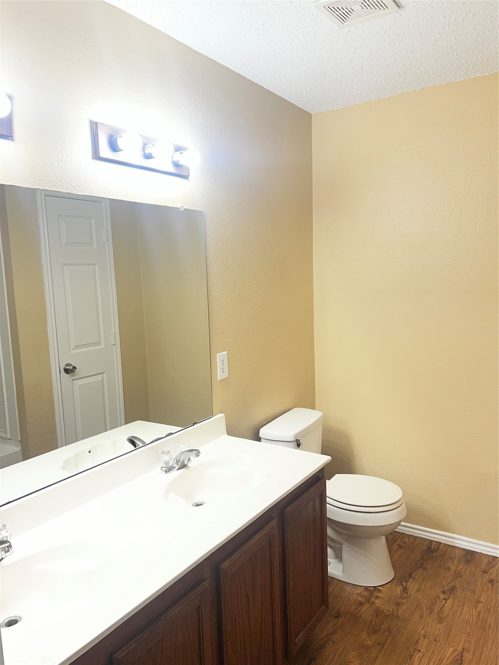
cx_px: 250
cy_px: 332
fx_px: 500
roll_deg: +2.4
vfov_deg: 67.3
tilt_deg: -7.2
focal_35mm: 26
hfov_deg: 53.1
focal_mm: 5.7
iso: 40
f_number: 1.5
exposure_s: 1/120
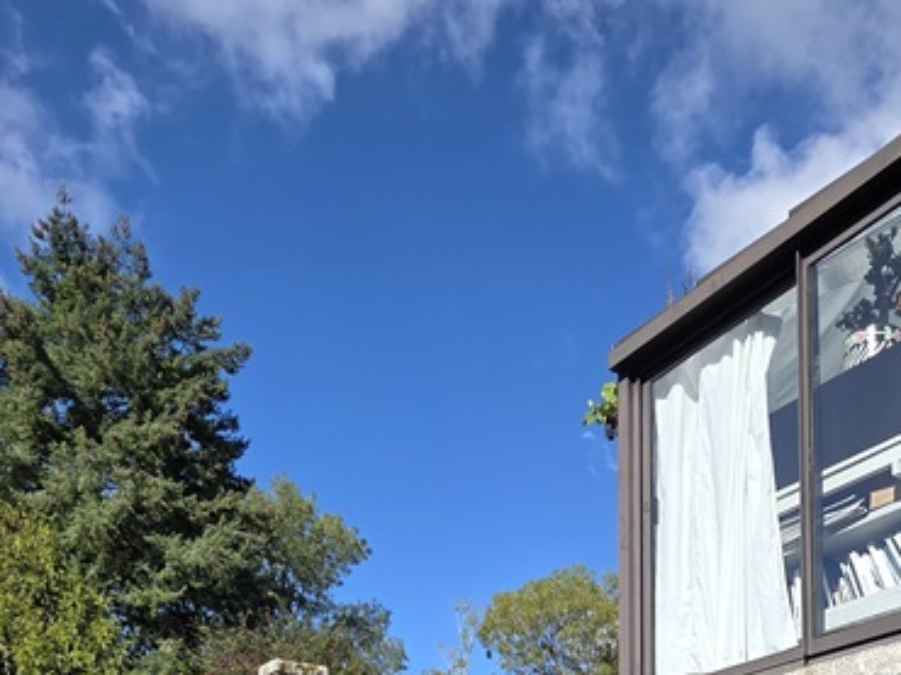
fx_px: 936
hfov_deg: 51.1
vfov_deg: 31.2
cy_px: 868
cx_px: 531
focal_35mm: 36
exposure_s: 1/1606
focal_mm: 2.2
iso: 40
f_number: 1.9
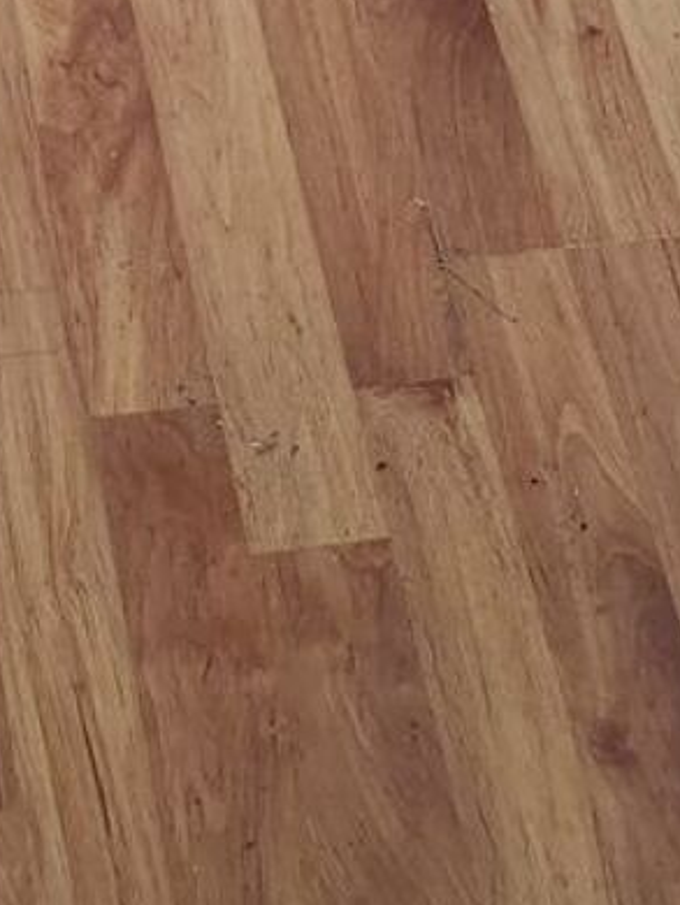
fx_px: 2145
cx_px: -174
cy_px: -581
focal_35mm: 82
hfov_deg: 17.1
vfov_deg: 19.6
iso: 800
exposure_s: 1/100
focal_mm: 5
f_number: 1.8
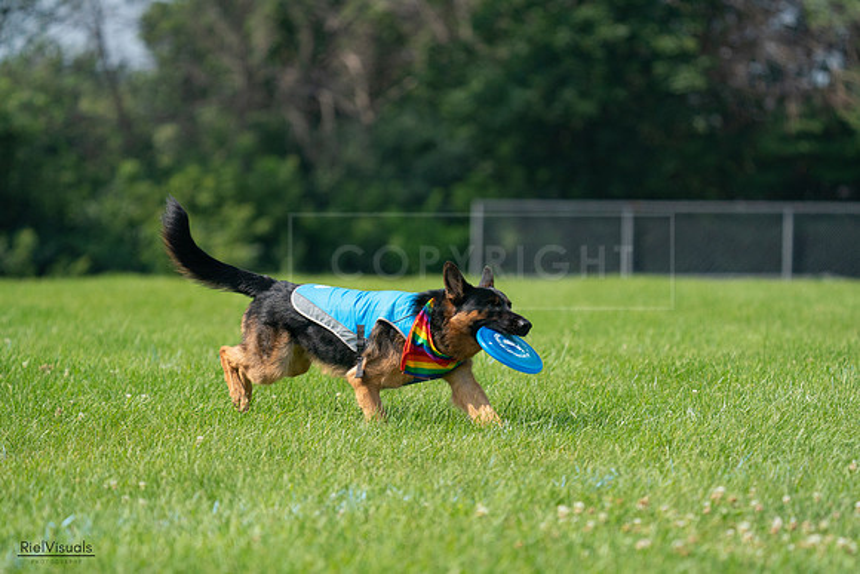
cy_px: 287
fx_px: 7383
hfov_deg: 6.7
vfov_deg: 4.5
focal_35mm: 309
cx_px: 430
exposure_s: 1/4000
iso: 1250
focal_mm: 309
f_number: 6.3
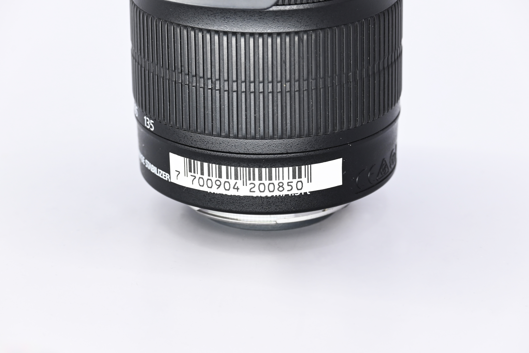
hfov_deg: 11.9
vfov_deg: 8.0
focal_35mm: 172
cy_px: 176
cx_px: 264
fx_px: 2527
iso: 500
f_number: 9
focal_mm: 115
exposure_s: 1/200
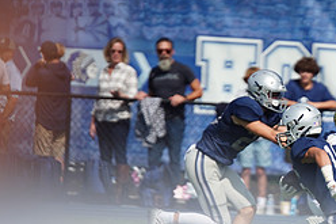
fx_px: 6547
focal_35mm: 702
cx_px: 305
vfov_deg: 2.0
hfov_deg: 2.9
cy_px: 189
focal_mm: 300
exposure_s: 1/6400
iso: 400
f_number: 2.8
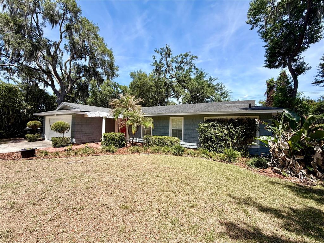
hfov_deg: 102.1
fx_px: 131
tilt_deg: +1.6
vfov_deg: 85.7
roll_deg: -1.2
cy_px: 122
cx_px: 162
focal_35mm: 14
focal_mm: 2.22
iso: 32
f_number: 2.2
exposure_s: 1/770
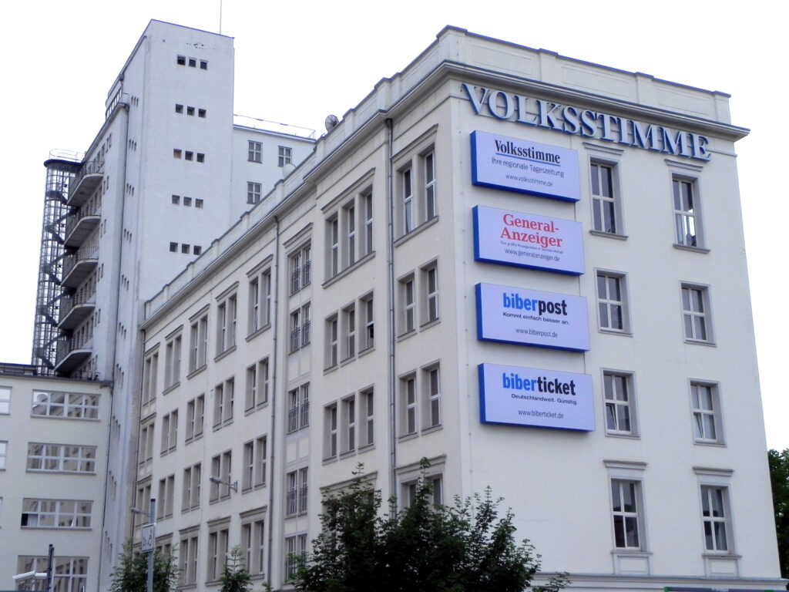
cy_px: 296
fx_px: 1185
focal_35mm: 52
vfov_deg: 28.0
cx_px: 394
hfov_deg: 36.8
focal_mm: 9.2
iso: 200
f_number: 8
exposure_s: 1/624
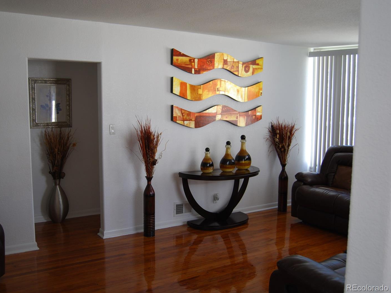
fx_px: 373
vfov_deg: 42.9
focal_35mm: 33
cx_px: 168
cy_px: 144
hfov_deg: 55.2
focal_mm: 20
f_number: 3.8
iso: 200
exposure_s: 1/50
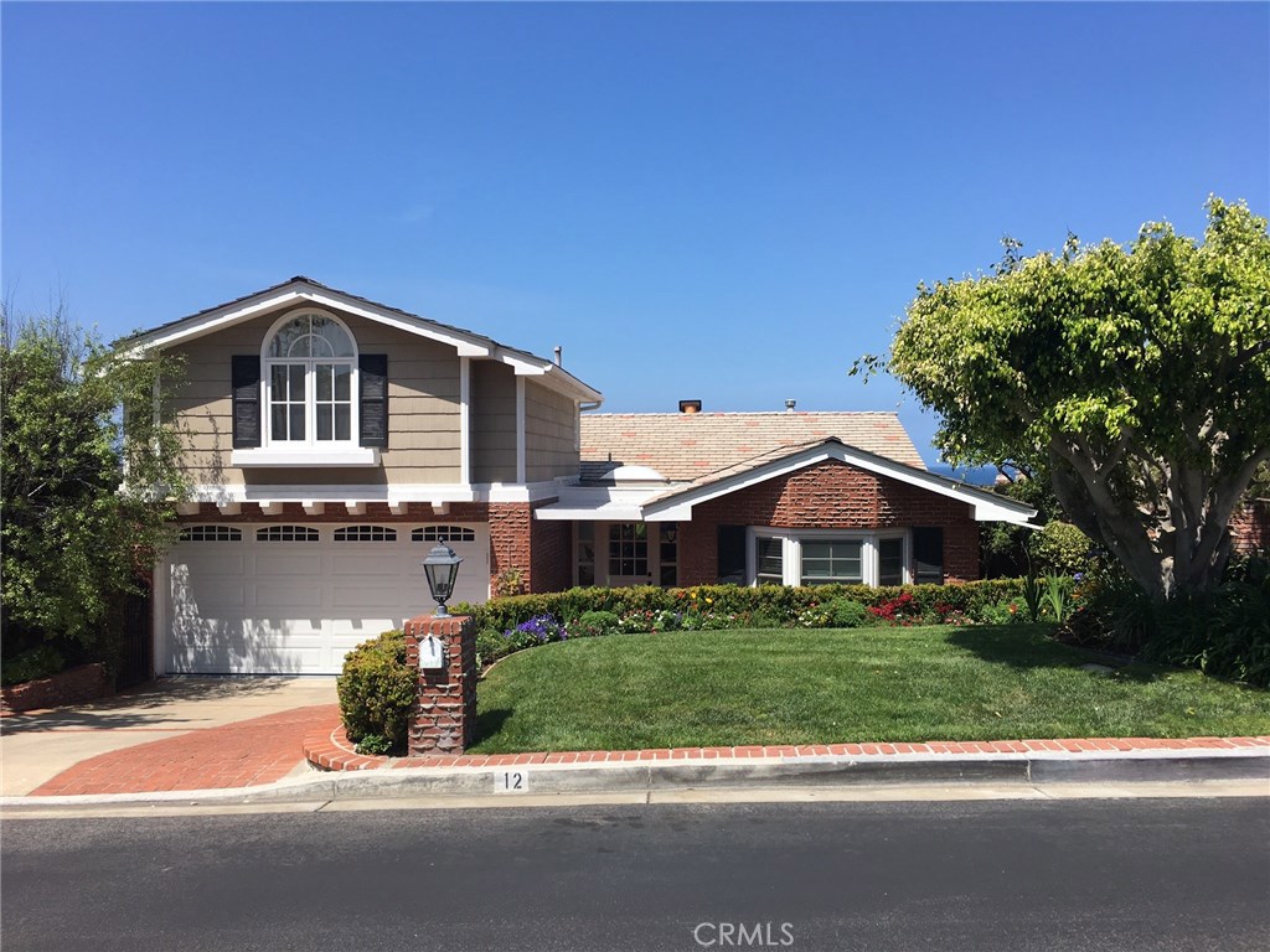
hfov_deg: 61.7
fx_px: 1064
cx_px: 635
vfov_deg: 48.2
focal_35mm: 29
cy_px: 476
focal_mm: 4.15
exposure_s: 1/1479
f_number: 2.2
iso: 25
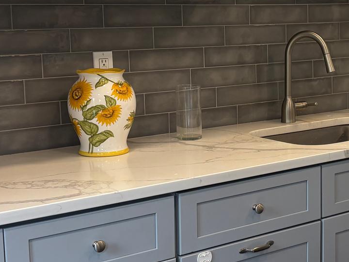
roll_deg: +0.2
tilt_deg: -8.2
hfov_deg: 25.8
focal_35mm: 74
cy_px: 111
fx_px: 746
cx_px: 291
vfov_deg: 19.9
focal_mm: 5.96
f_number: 1.6
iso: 125
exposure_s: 1/120
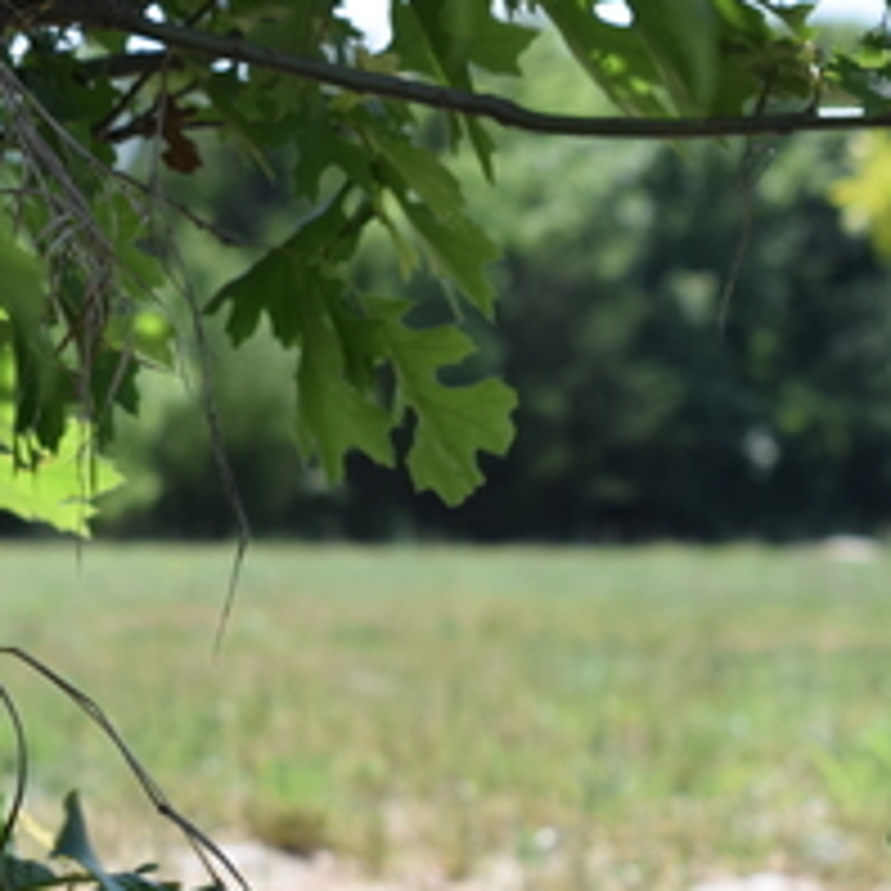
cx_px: 580
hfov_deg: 7.7
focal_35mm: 226
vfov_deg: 7.7
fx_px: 6592
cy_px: 686
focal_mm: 55
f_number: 8
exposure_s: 1/250
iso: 320
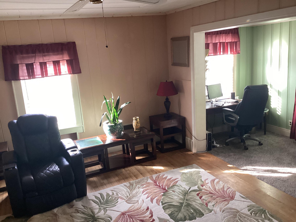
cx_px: 148
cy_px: 111
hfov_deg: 58.4
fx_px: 265
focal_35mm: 31
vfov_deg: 45.4
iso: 200
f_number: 2.4
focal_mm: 3.3
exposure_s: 1/60
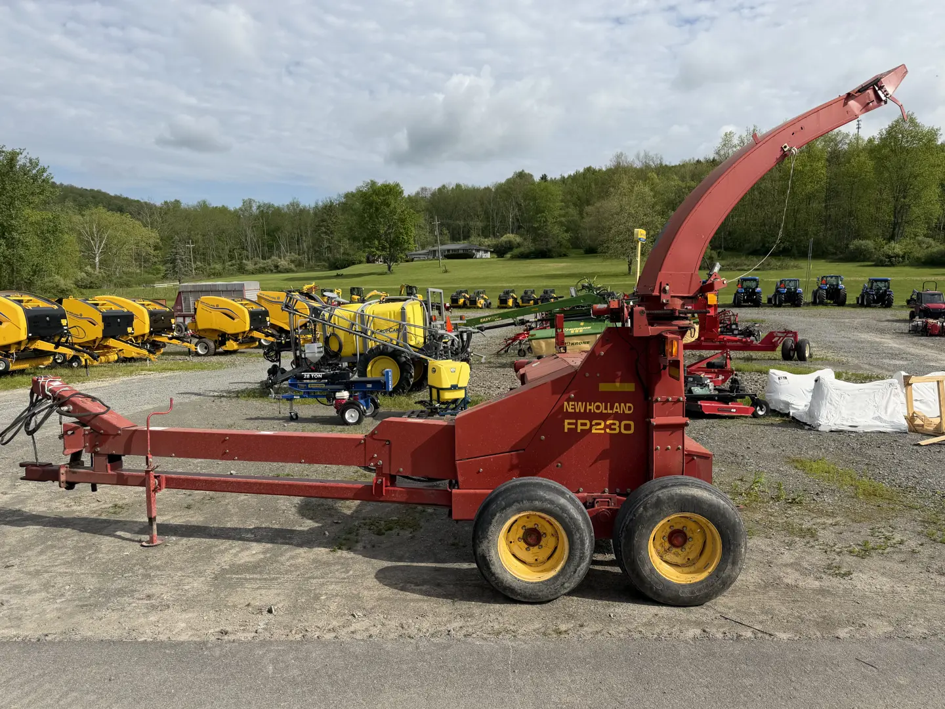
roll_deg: +0.0
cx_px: 472
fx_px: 655
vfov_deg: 56.8
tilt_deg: -6.3
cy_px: 354
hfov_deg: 71.6
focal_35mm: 24
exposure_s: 1/5319
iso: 80
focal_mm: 6.76
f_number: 1.78
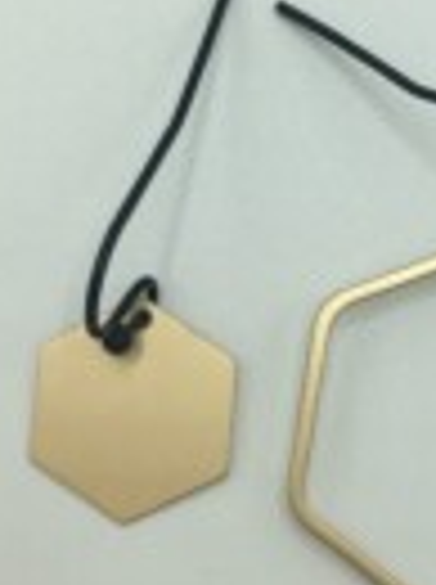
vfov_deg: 25.4
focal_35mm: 77
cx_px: 342
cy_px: 252
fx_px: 1297
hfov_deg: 18.9
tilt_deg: -81.4
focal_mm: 4.15
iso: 25
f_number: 2.2
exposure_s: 1/484
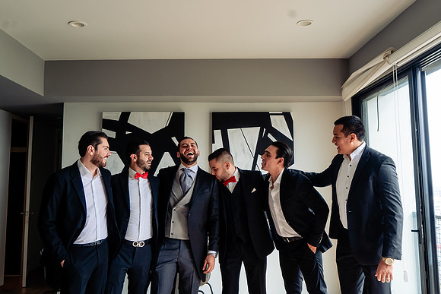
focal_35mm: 32
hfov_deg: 58.3
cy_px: 135
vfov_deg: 40.8
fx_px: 395
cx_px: 222
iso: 500
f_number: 5
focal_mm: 29
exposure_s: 1/200
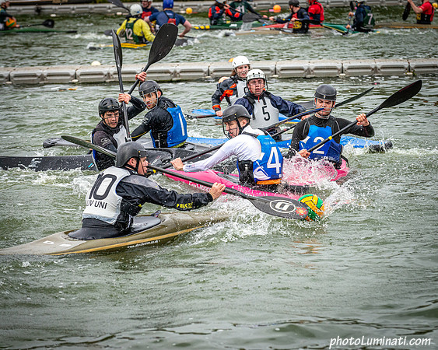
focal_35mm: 178
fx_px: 2306
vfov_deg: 8.7
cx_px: 268
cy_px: 175
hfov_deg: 10.8
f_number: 5
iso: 2500
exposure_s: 1/3200
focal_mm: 155
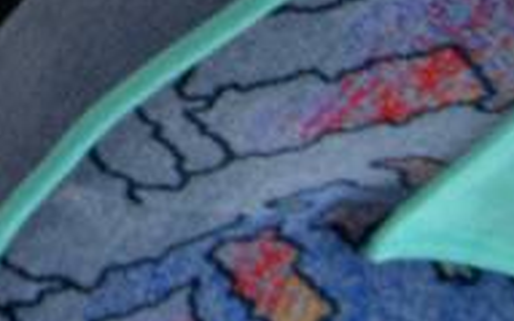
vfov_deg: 7.3
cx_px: -261
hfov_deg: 11.6
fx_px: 2421
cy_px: -286
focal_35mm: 173
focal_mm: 8
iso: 100
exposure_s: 1/60
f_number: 2.8
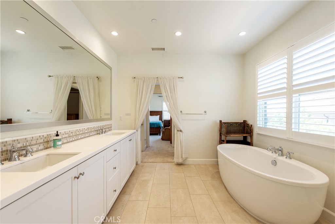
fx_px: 130
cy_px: 112
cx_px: 168
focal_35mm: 14
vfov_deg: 81.2
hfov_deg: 104.2
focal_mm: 14
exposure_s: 1/125
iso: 400
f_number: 5.6
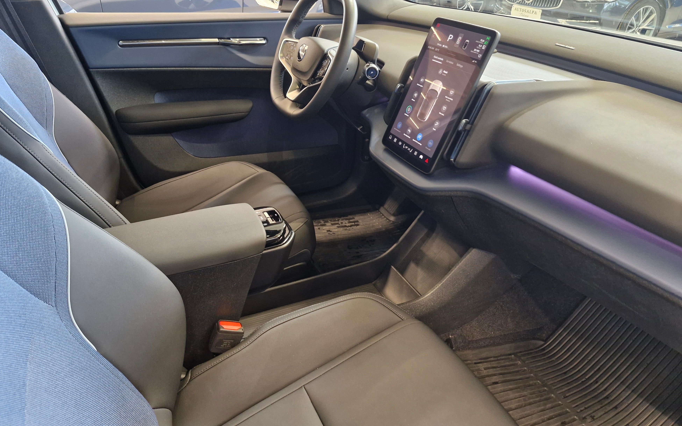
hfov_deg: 72.5
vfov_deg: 49.2
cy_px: 196
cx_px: 336
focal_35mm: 25
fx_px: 465
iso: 640
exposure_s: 1/50
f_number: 1.8
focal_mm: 5.54
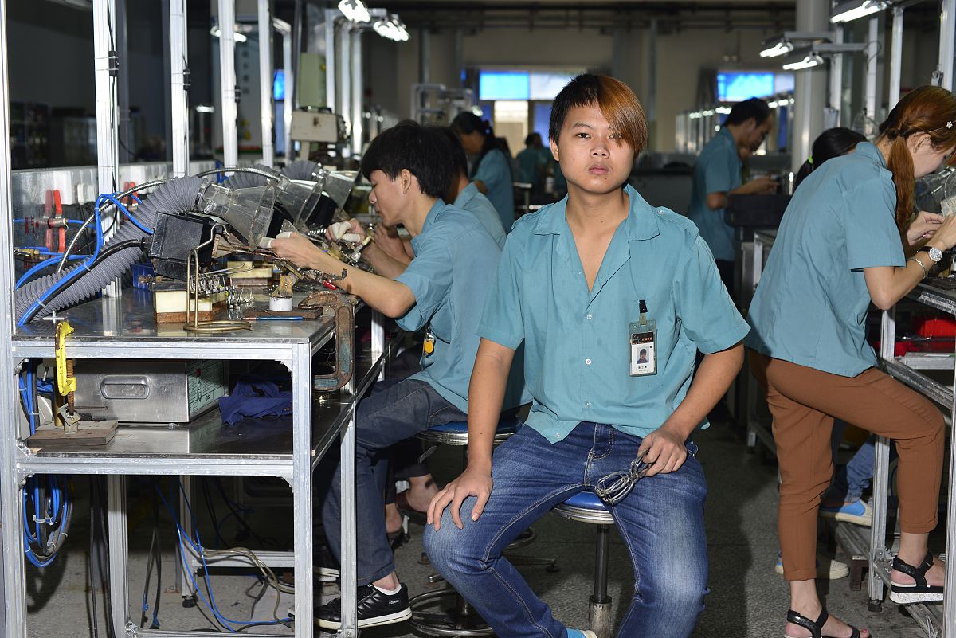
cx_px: 478
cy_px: 319
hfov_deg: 39.6
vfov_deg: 27.0
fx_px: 1328
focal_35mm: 50
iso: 100
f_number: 5.6
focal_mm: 50
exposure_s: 1/60
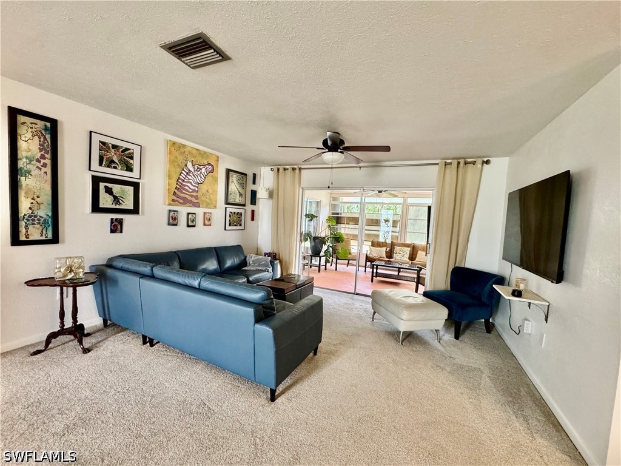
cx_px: 310
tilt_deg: -4.0
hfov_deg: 102.1
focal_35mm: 14
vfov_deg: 85.7
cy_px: 233
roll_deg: -3.2
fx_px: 251
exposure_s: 1/60
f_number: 2.2
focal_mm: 2.22
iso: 320
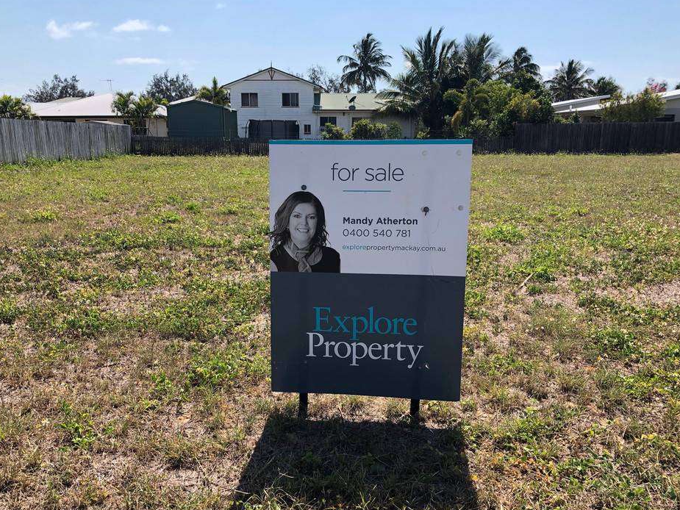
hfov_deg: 58.3
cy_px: 278
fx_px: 609
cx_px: 324
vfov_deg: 45.4
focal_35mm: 31
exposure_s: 1/1412
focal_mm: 3.99
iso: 20
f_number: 1.8
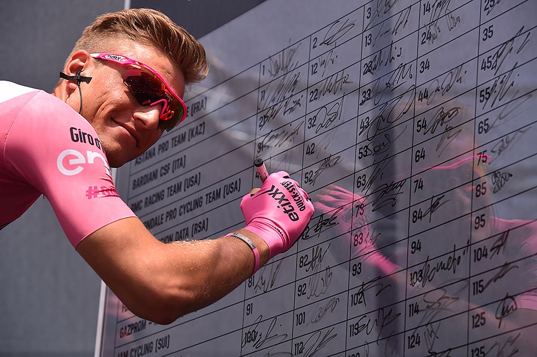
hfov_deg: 14.2
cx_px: 268
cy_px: 178
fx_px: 2162
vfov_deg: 9.5
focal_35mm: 145
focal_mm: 145
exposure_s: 1/1250
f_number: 7.1
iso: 320
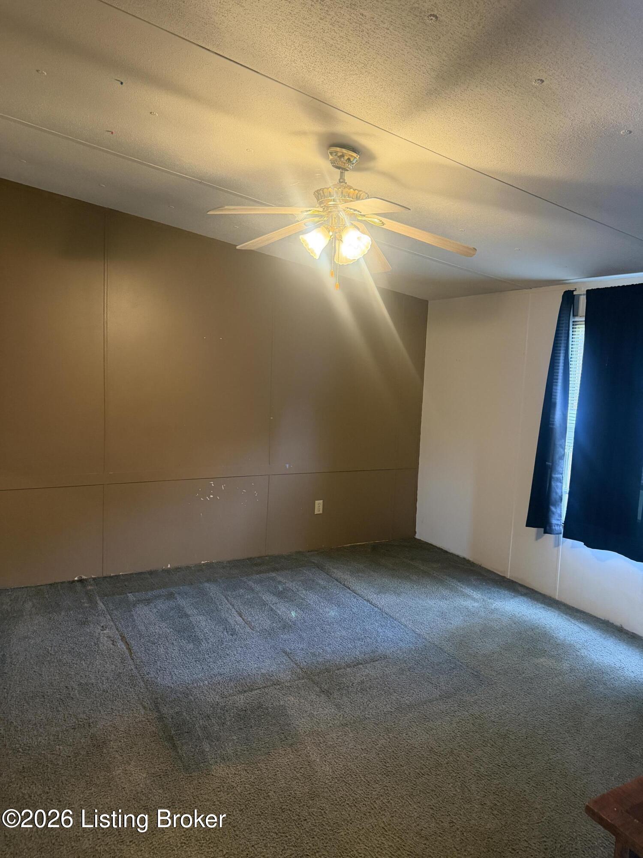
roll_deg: -2.4
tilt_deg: -5.5
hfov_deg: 56.8
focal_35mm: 24
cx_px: 322
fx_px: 594
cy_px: 429
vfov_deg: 71.6
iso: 400
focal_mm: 6.76
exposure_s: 1/60
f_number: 1.78
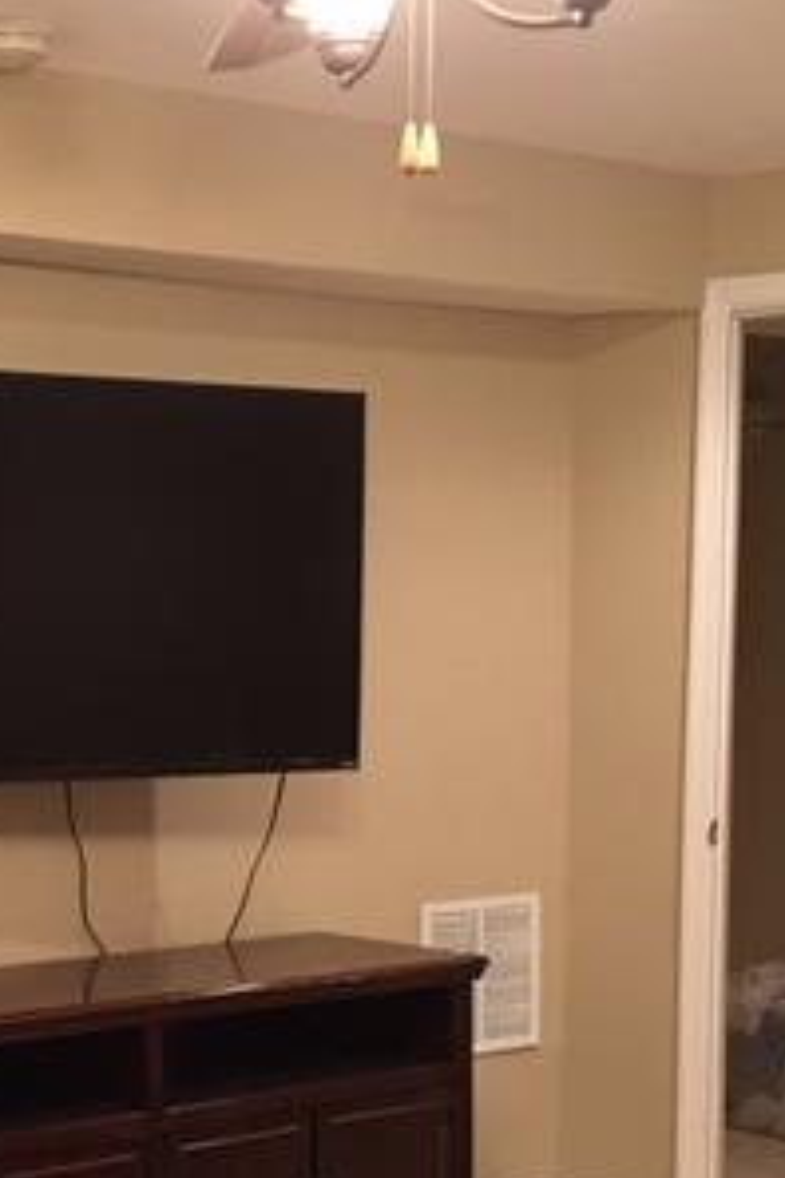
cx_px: 163
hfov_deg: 20.7
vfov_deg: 30.5
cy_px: 877
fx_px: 2126
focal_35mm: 65
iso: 80
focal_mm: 4.15
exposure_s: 1/10
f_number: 2.2
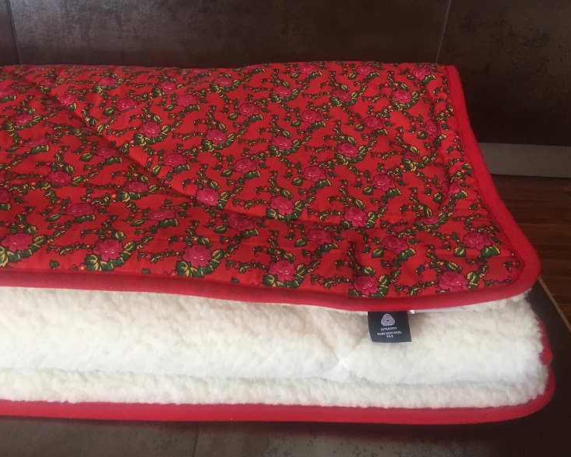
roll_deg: -2.5
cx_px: 274
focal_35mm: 31
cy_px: 234
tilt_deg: -34.0
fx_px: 524
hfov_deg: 57.2
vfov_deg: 47.1
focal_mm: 4.15
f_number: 2.2
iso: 80
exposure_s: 1/33
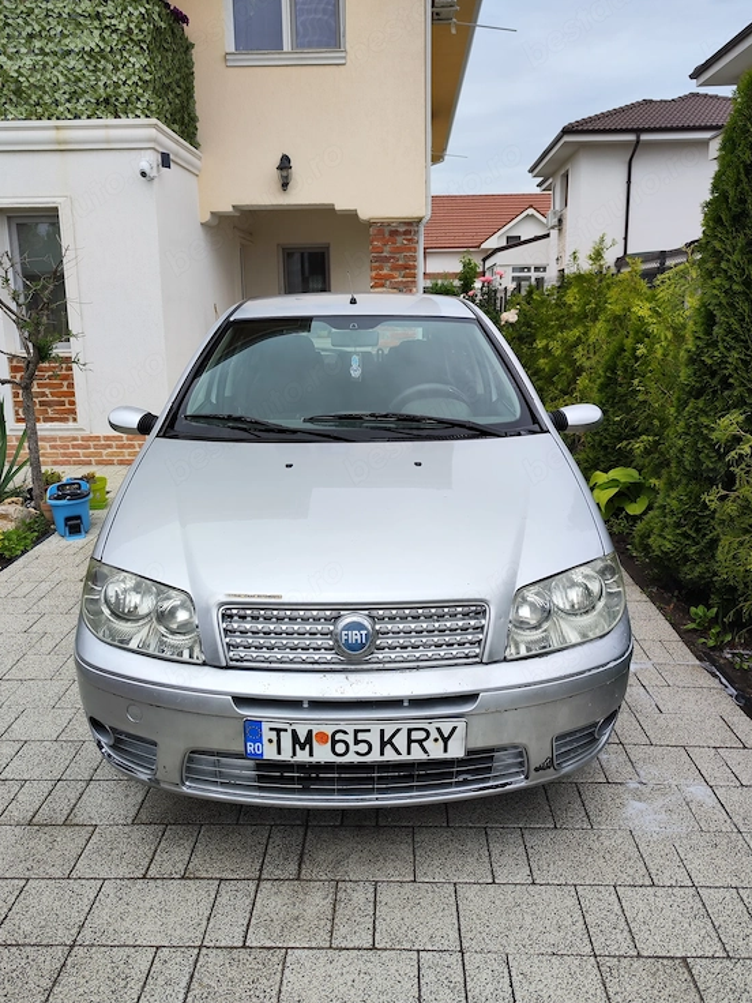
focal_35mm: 25
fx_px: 724
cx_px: 361
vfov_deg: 69.3
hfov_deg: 54.9
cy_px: 465
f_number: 1.69
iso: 50
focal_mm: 7.01
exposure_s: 1/214
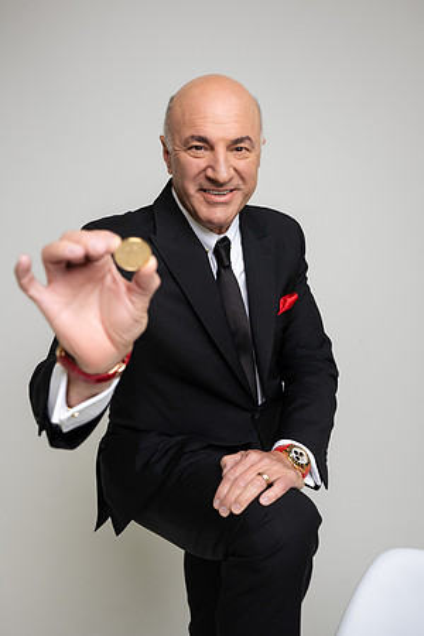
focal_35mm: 35
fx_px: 618
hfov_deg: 37.9
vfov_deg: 54.4
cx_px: 212
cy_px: 318
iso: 400
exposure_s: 1/125
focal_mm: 35
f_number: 4
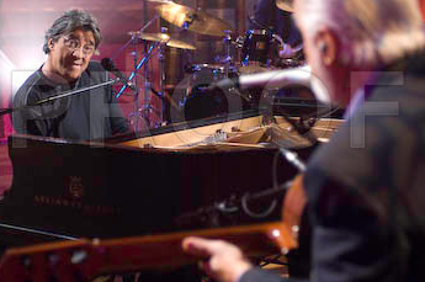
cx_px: 201
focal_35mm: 87
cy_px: 133
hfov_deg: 23.4
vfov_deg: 15.7
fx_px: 1026
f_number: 2.8
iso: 800
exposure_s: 1/60
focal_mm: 50
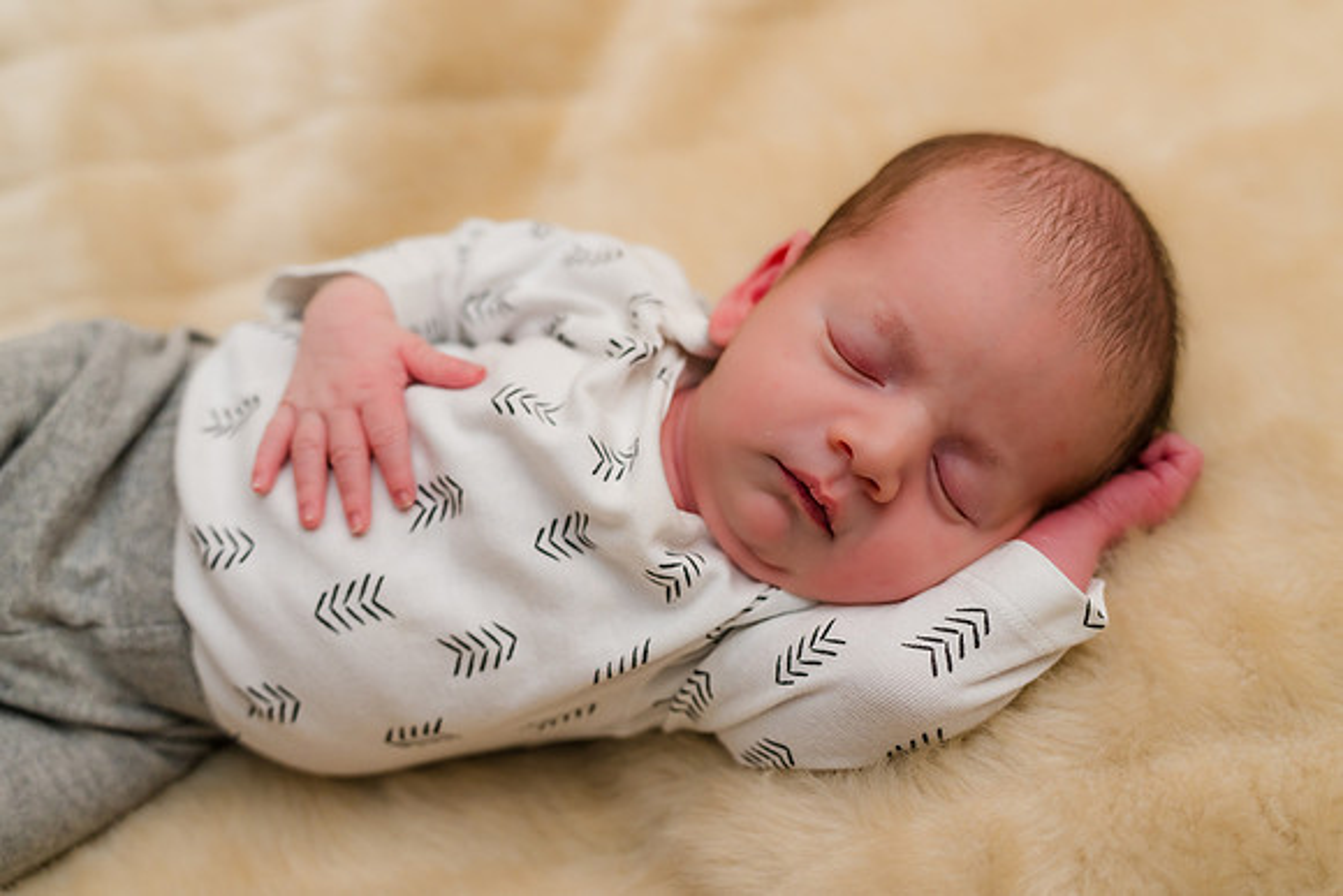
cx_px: 685
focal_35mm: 52
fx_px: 1941
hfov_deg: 38.2
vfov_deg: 26.0
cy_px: 376
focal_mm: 44
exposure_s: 1/500
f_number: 2.8
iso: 800
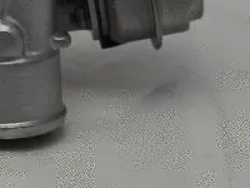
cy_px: -61
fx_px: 1715
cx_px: -49
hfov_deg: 8.3
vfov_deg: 6.2
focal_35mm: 237
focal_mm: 55
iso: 800
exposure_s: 1/160
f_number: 5.6
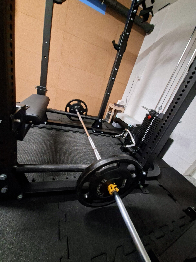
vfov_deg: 106.2
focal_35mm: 13
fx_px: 98
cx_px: 98
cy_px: 131
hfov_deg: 89.9
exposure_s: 1/20
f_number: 2.2
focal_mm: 1.74
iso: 640
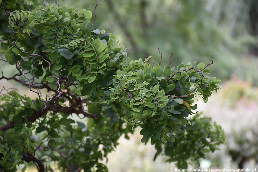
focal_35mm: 142
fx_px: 1021
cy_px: 86
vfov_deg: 9.6
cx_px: 129
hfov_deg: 14.4
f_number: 5.6
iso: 450
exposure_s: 1/125
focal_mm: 95
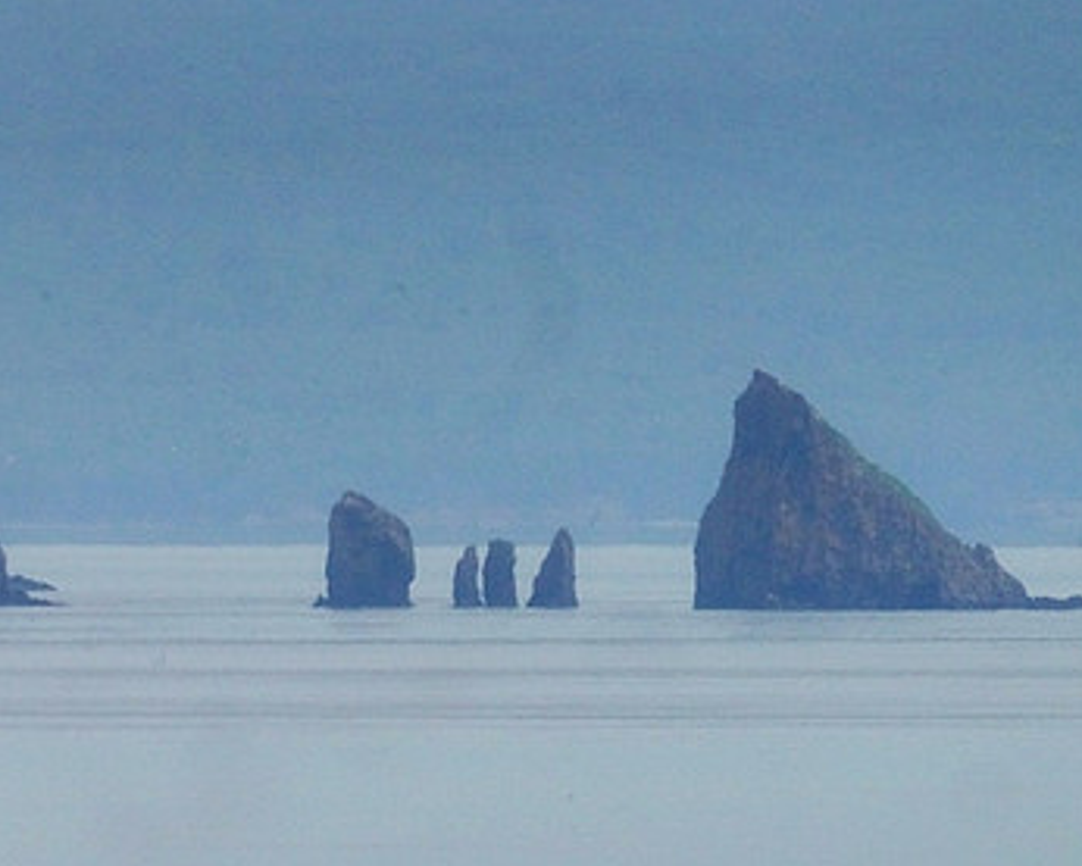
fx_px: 60509
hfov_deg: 1.0
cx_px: 203
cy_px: 452
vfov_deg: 0.8
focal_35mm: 1889
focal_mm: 1200
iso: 6400
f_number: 16
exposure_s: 1/8000
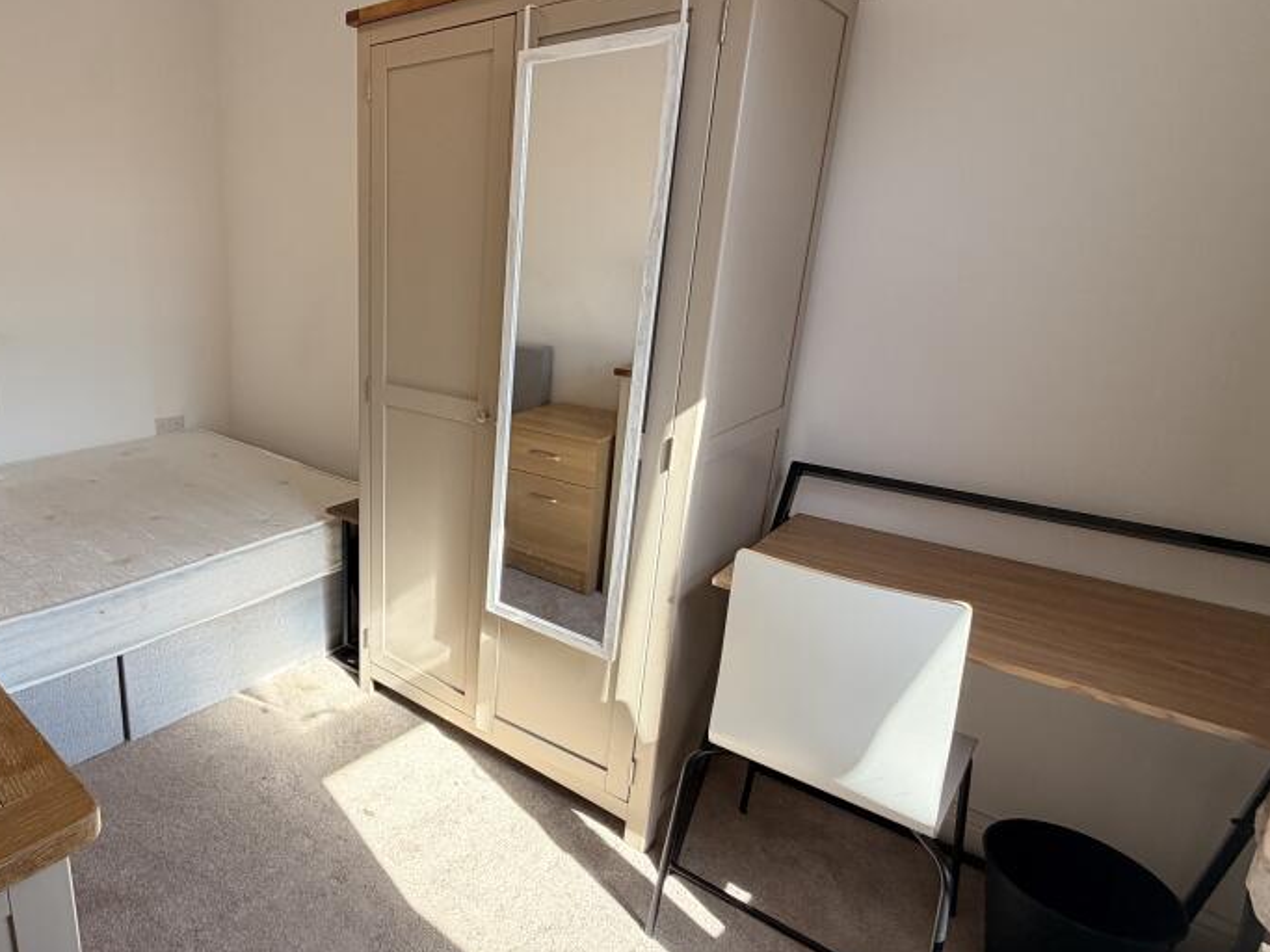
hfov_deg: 75.7
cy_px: 465
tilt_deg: -17.1
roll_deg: -1.5
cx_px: 392
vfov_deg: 63.4
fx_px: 770
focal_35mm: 21
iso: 64
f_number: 2.2
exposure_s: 1/147
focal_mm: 2.22
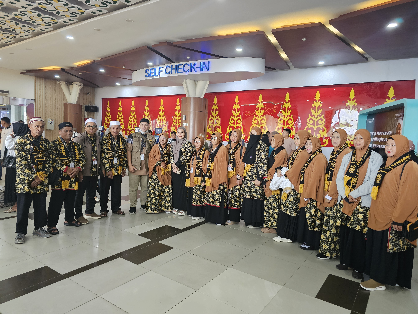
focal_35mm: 23
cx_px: 209
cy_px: 157
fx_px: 278
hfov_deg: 73.9
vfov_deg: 58.9
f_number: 1.7
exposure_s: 1/142
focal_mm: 6.3
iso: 640
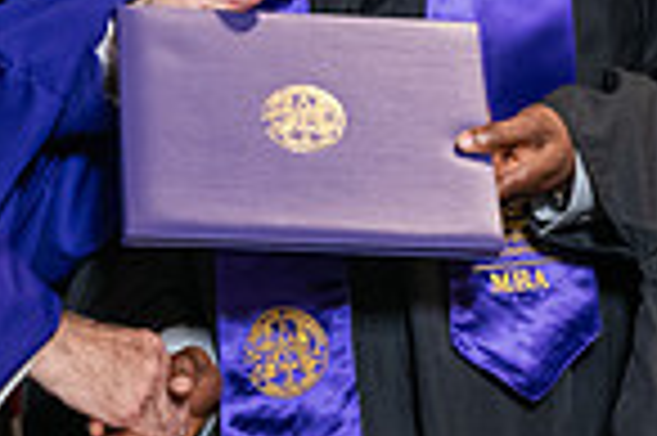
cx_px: -45
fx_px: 4357
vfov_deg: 5.7
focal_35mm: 239
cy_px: -83
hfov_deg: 8.6
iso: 2000
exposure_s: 1/125
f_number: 5
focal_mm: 60
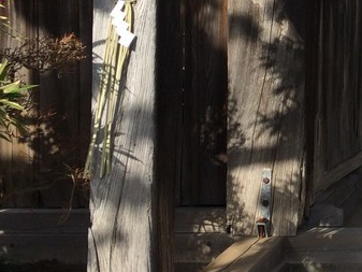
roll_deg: +0.6
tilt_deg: -3.1
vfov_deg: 16.4
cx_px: 531
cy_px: -9
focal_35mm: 88
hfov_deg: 19.6
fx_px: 921
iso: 32
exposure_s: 1/1642
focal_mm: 4.15
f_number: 2.2
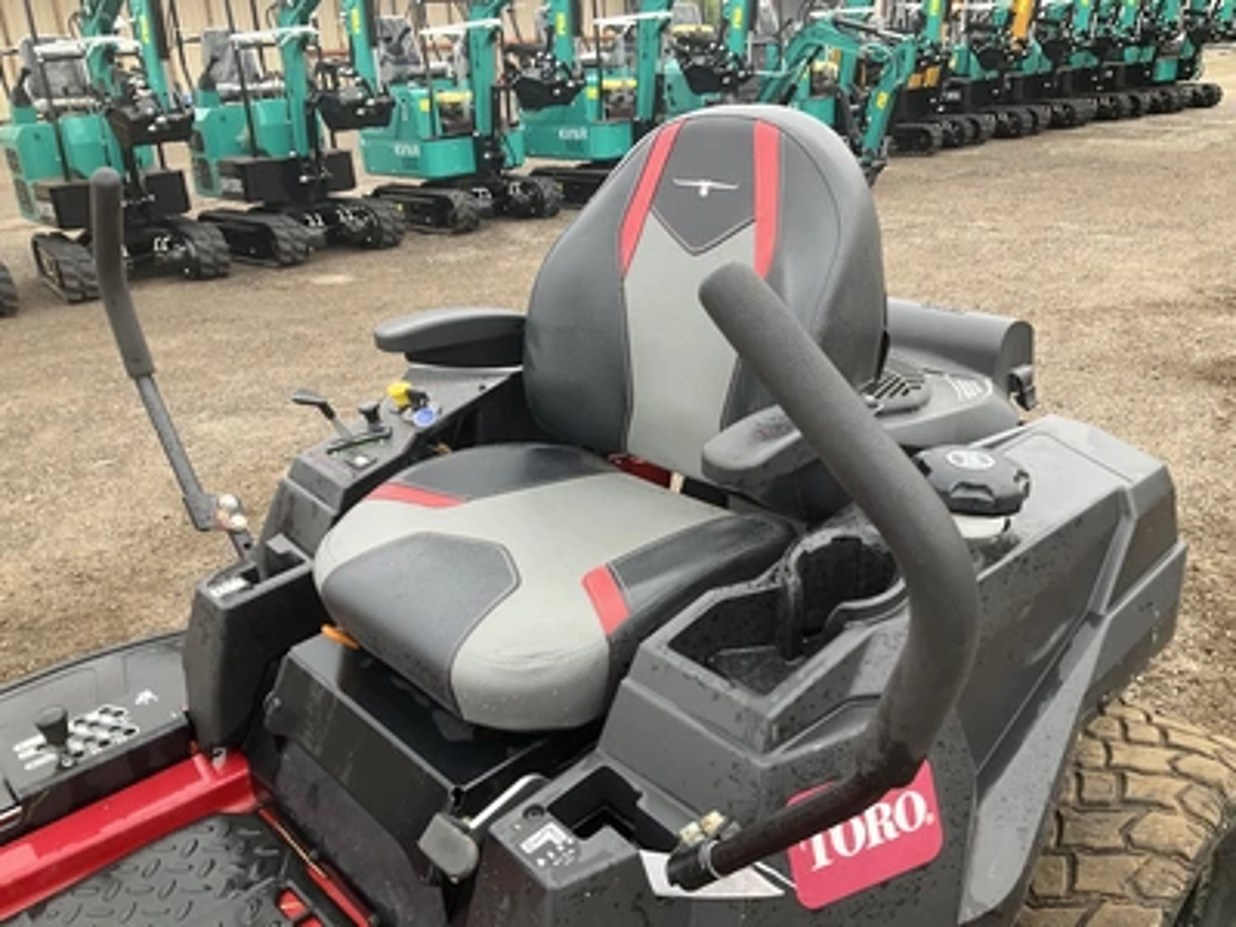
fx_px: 1035
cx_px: 618
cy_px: 464
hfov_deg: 61.7
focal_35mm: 29
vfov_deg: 48.2
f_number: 1.8
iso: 32
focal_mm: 3
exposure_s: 1/122
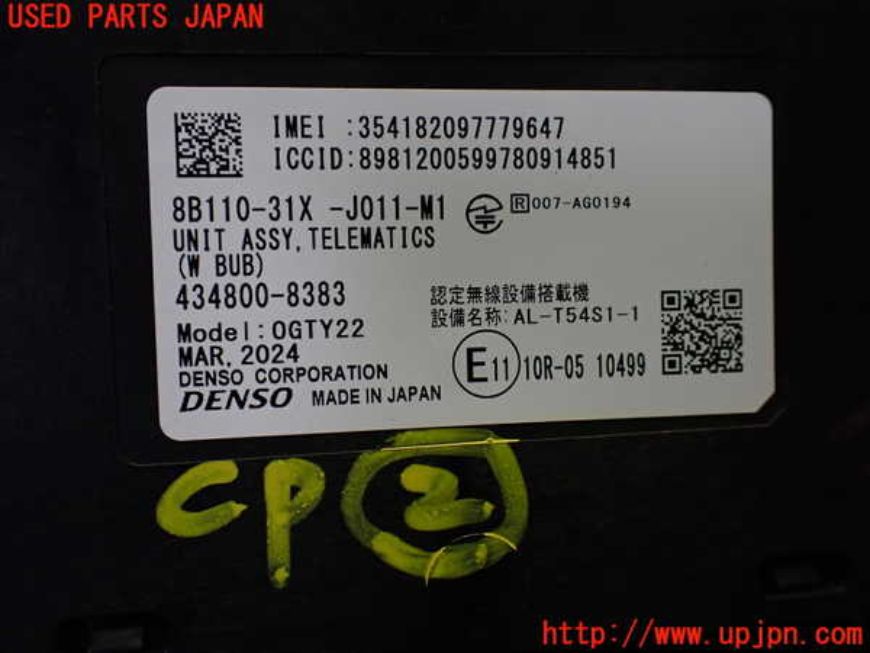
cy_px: 326
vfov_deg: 46.8
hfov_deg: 60.0
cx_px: 435
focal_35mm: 30
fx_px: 754
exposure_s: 1/125
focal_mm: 5.4
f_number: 2.3
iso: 200
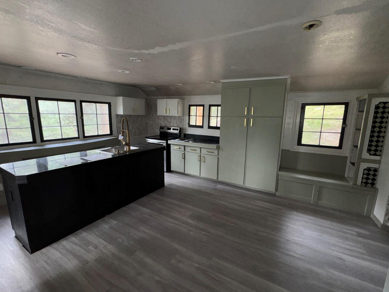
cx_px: 200
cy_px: 147
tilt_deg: -10.5
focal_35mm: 15
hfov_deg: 98.1
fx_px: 169
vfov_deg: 81.8
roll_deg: -0.8
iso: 100
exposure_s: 1/60
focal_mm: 2.22
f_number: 2.2
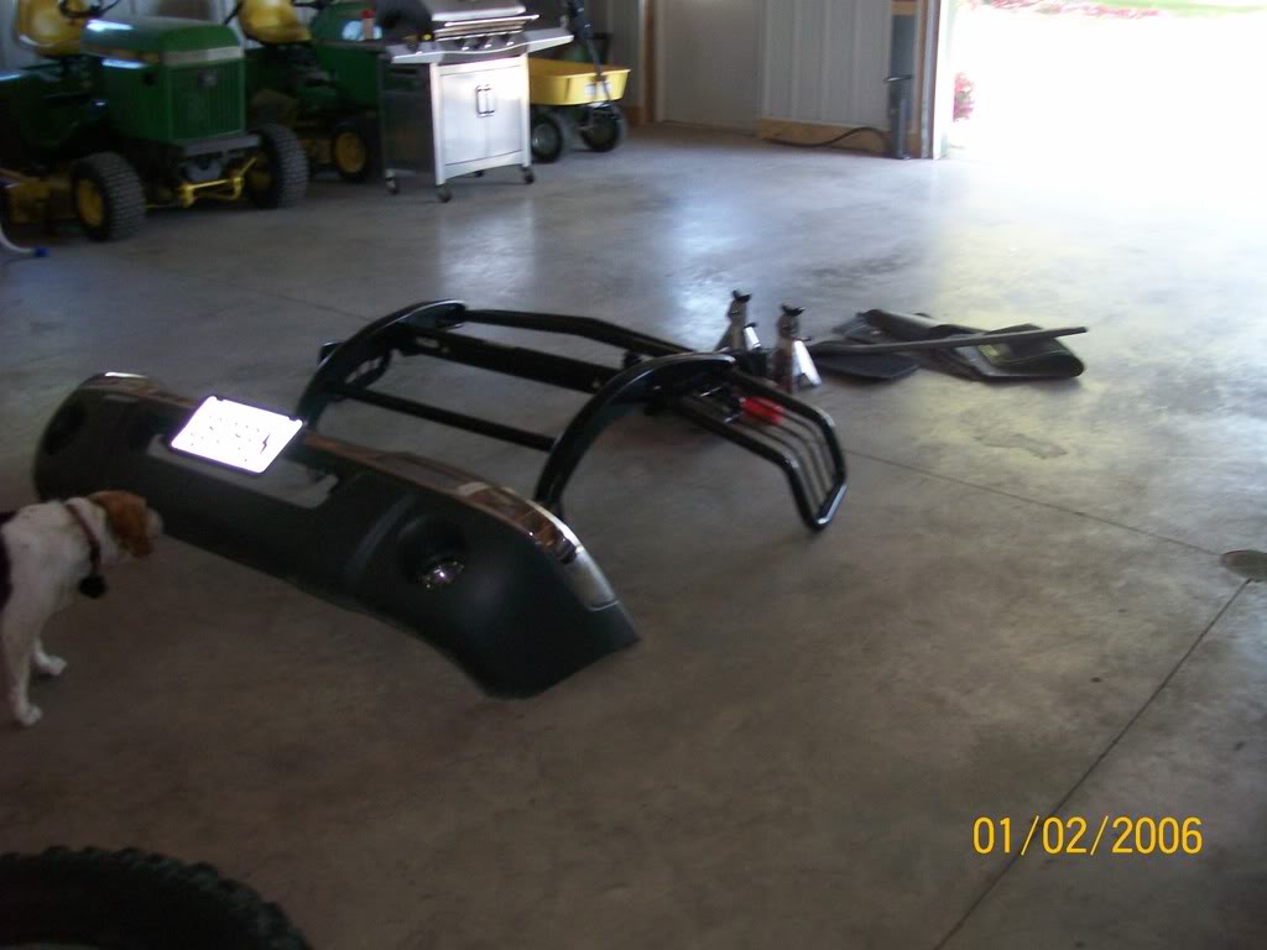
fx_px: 1318
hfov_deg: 51.4
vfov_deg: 39.7
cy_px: 475
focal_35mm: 36
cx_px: 634
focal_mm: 6
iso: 140
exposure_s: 1/64
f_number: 2.7
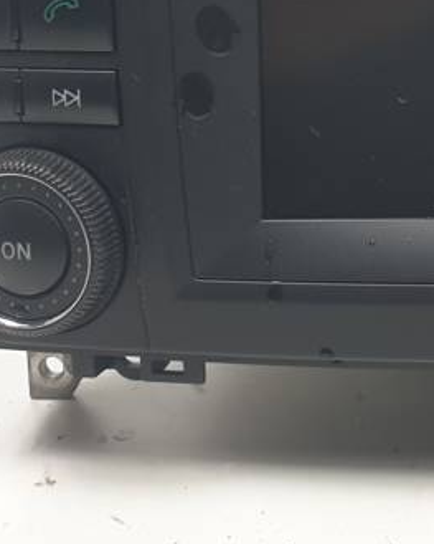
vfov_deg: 24.5
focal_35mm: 74
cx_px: 546
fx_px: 1189
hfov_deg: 19.3
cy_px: -7
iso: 50
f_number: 2.4
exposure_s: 1/127
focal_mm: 4.3
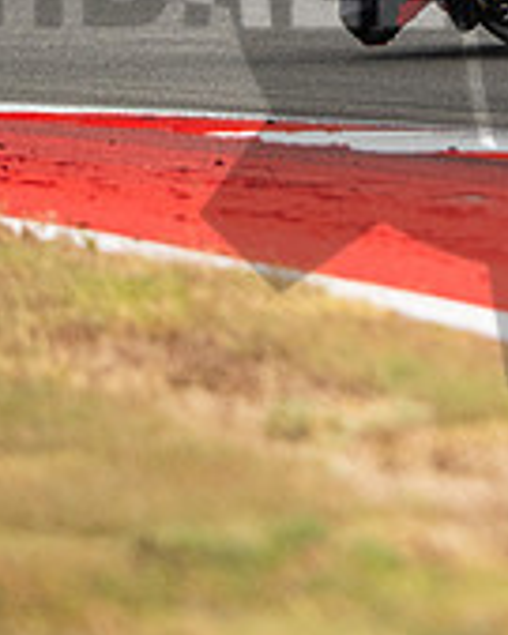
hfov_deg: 1.6
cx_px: 564
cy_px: -70
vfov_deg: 2.0
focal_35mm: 966
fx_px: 18171
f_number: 2
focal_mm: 200
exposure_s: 1/5000
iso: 640
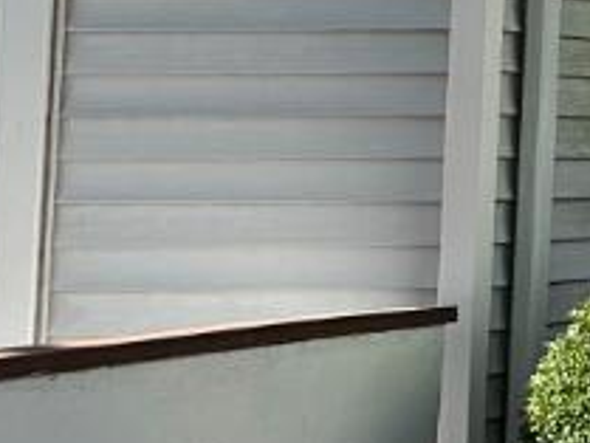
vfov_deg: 8.5
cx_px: 1900
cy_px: -188
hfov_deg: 8.9
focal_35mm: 172
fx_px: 2933
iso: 80
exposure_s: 1/3247
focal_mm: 6.86
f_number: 1.78
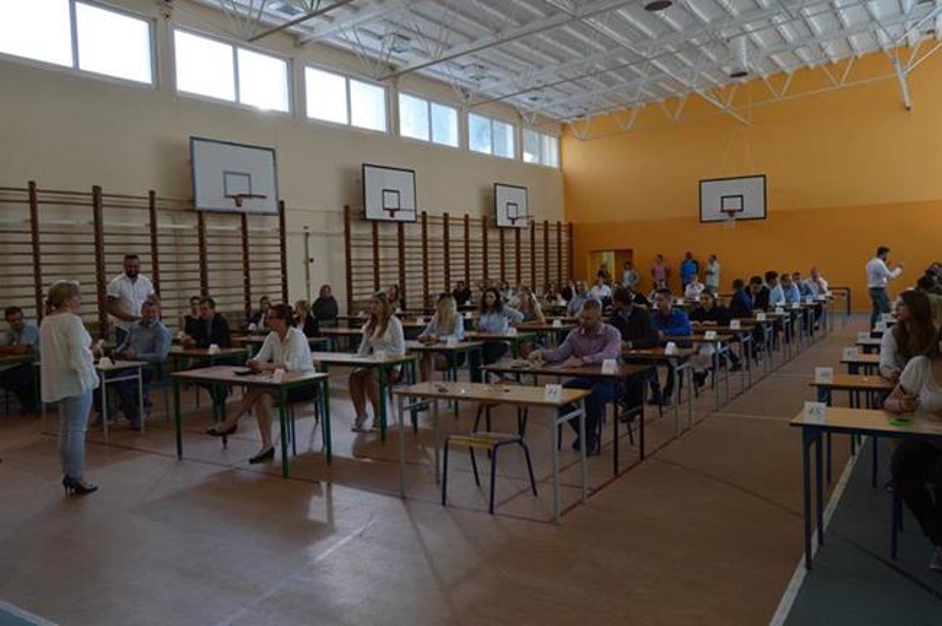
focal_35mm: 27
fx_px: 706
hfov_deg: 67.4
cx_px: 471
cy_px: 313
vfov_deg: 47.8
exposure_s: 1/100
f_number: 5
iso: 400
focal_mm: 18
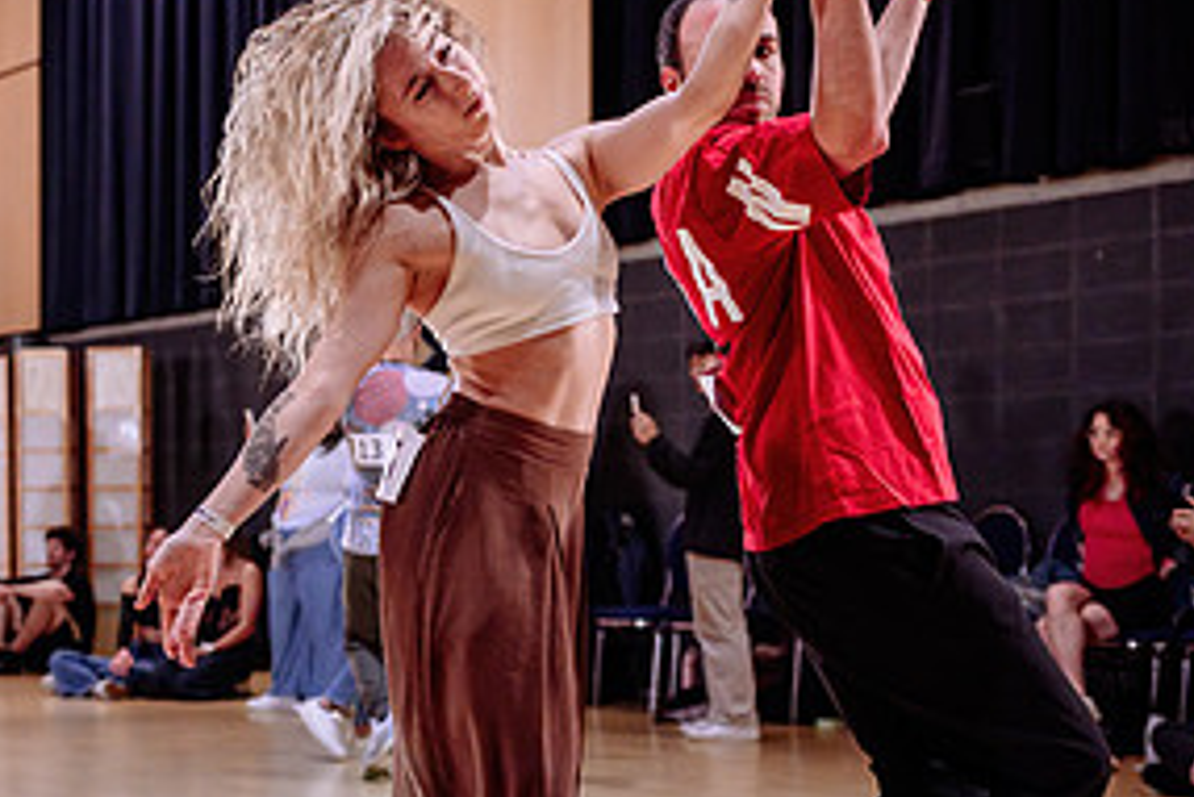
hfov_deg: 23.9
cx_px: -22
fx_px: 2688
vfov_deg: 16.8
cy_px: 527
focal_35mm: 81
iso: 1600
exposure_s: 1/320
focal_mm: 37
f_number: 2
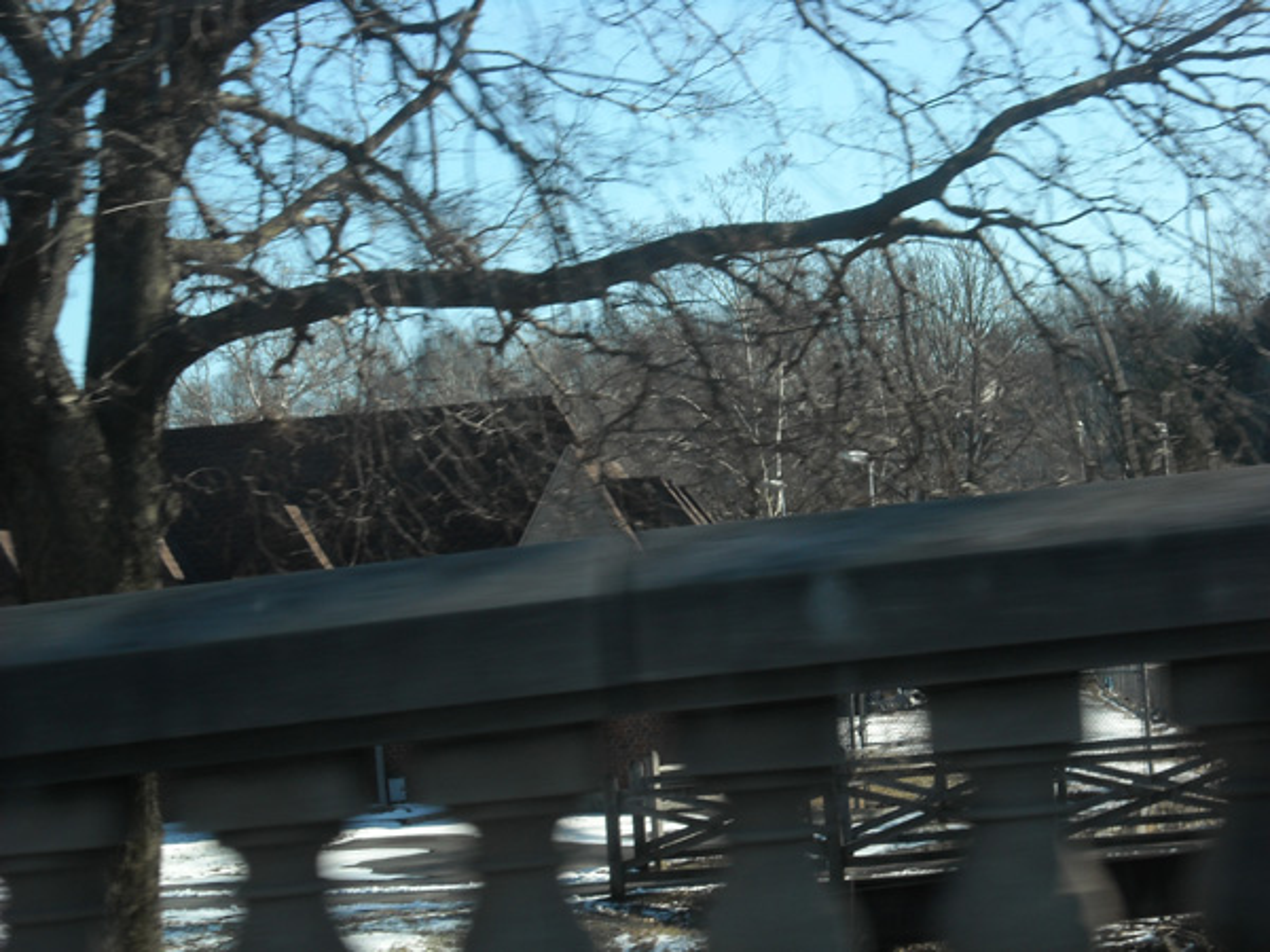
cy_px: 476
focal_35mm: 105
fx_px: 3852
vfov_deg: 14.1
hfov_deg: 18.7
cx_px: 635
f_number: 4.7
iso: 64
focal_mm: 17.1
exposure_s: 1/250
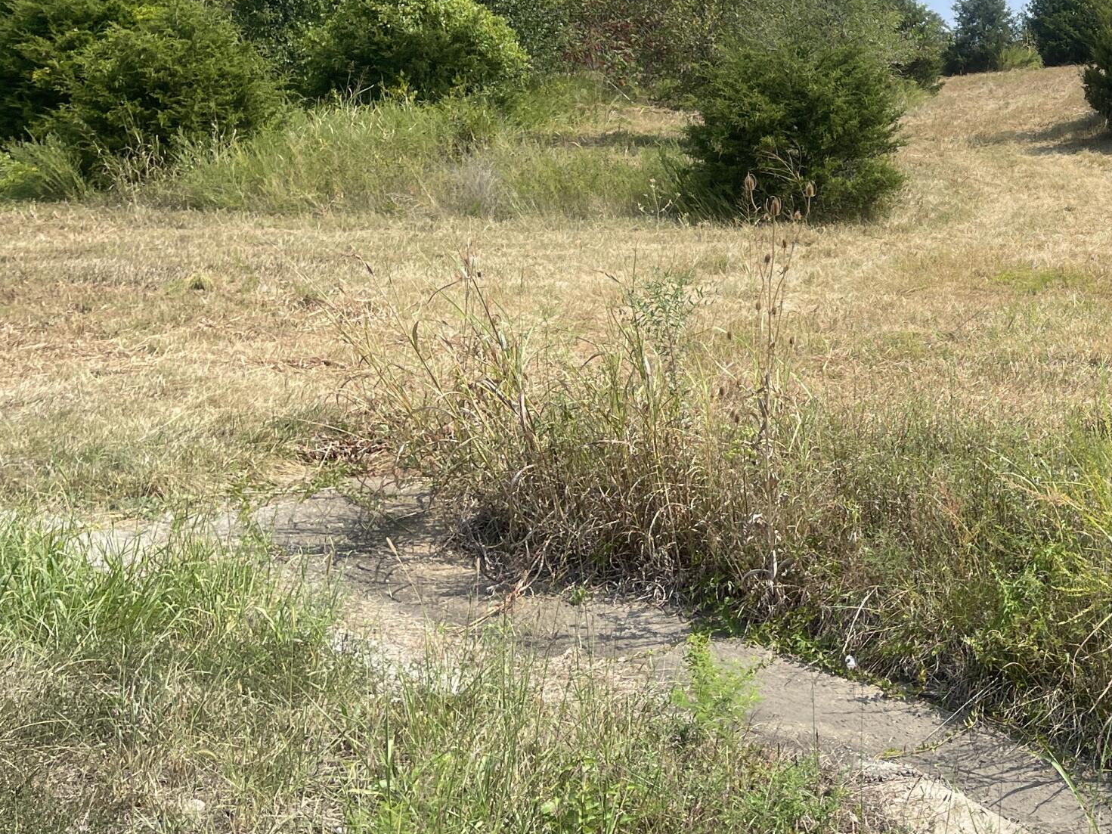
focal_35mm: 51
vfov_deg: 28.2
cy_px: 222
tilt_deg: -4.0
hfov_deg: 34.1
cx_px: 1122
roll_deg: +5.4
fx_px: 1638
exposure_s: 1/2488
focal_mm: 5.1
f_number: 1.6
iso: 32
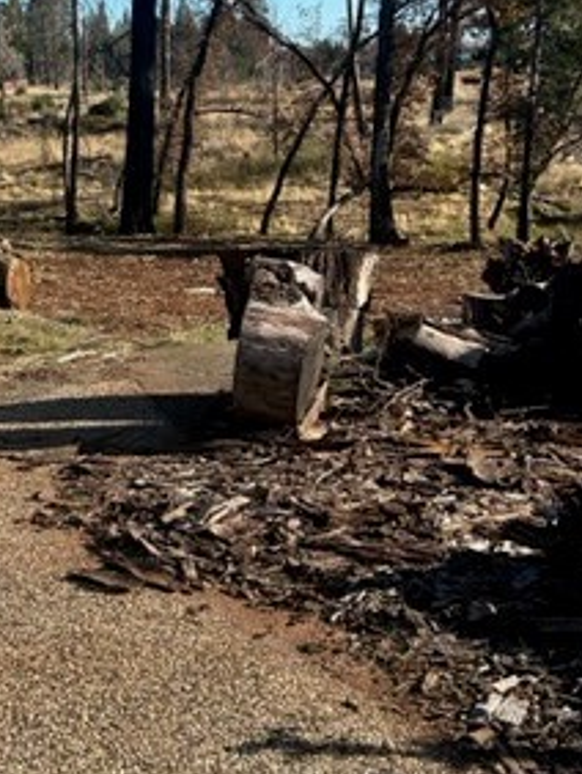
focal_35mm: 59
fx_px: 1321
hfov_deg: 23.6
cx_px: -19
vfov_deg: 32.7
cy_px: 406
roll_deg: +4.6
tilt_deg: -13.3
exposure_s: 1/3257
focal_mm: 5.7
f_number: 1.5
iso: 50
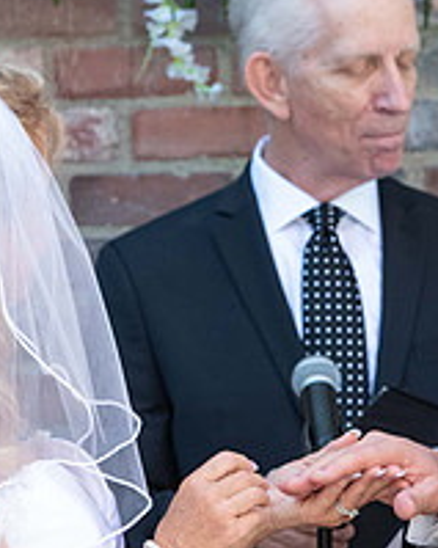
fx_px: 5141
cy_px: 291
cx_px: 322
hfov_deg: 4.9
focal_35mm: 317
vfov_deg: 6.1
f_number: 5
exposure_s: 1/640
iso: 1250
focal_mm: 116
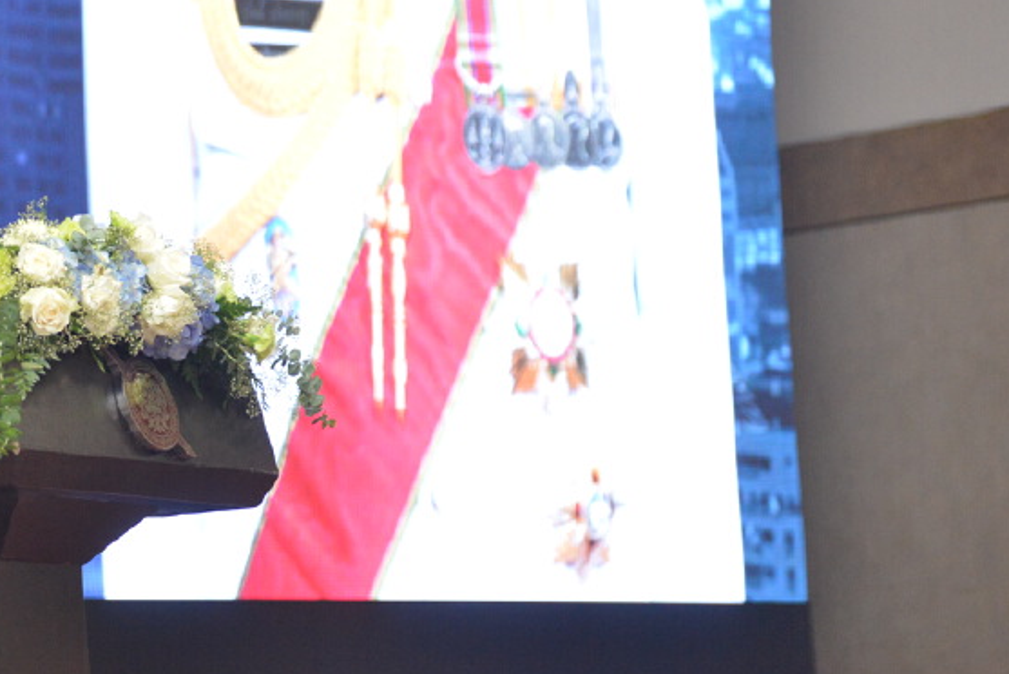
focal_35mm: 183
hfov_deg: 11.2
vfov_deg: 7.5
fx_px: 5132
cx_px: 76
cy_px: -33
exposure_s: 1/250
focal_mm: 85
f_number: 2.8
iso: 3200
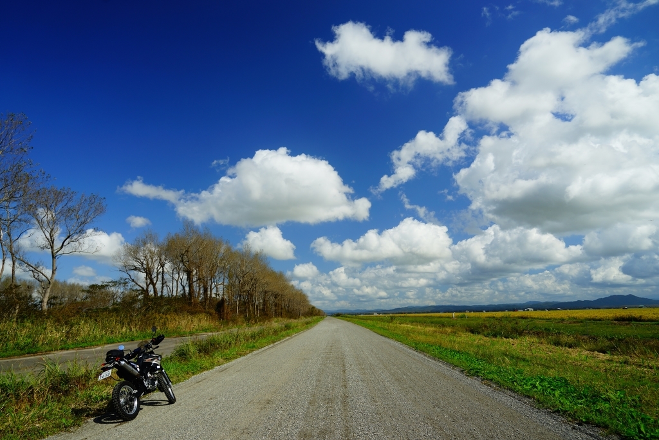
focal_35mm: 24
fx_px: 440
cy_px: 220
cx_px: 330
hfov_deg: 73.7
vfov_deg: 53.2
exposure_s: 1/200
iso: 100
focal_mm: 24
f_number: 6.7
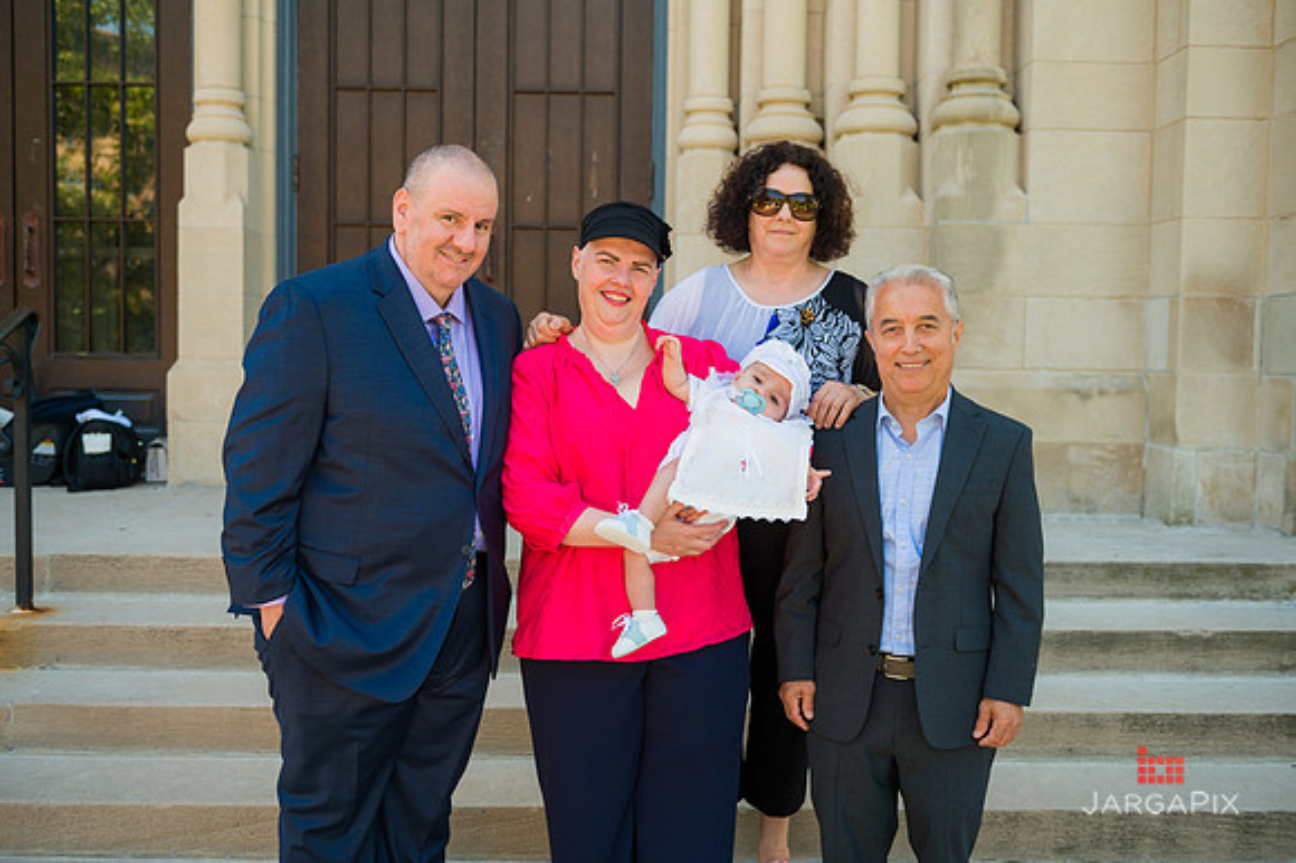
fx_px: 1367
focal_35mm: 38
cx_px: 648
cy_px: 432
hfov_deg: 50.7
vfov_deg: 35.0
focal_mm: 38
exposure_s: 1/500
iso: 200
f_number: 4
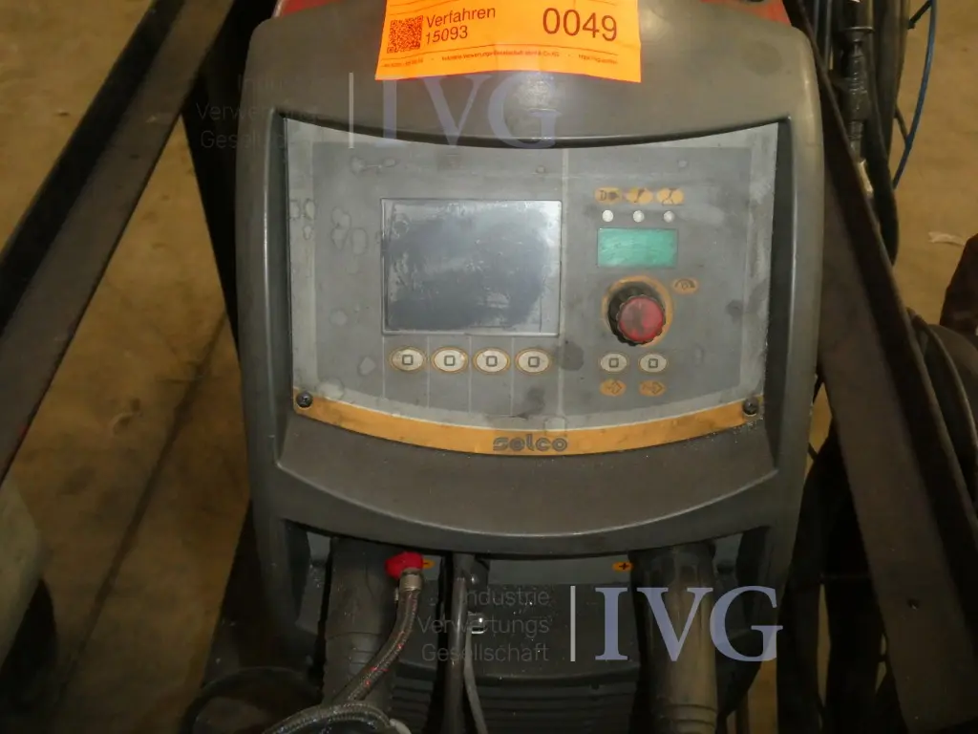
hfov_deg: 50.1
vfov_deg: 38.7
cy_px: 367
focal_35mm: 37
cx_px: 489
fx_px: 1045
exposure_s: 1/60
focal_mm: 6.7
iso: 800
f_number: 3.7
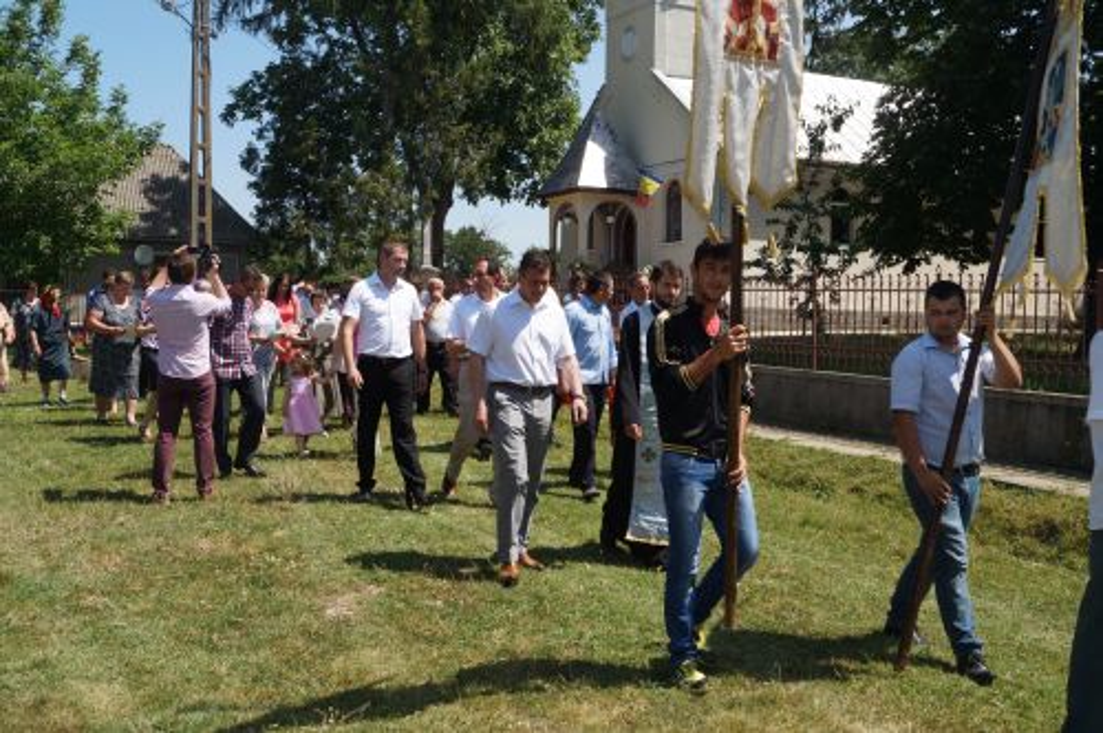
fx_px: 1102
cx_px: 552
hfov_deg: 53.2
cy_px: 366
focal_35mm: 36
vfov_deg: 36.8
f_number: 13
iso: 100
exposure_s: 1/100
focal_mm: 24
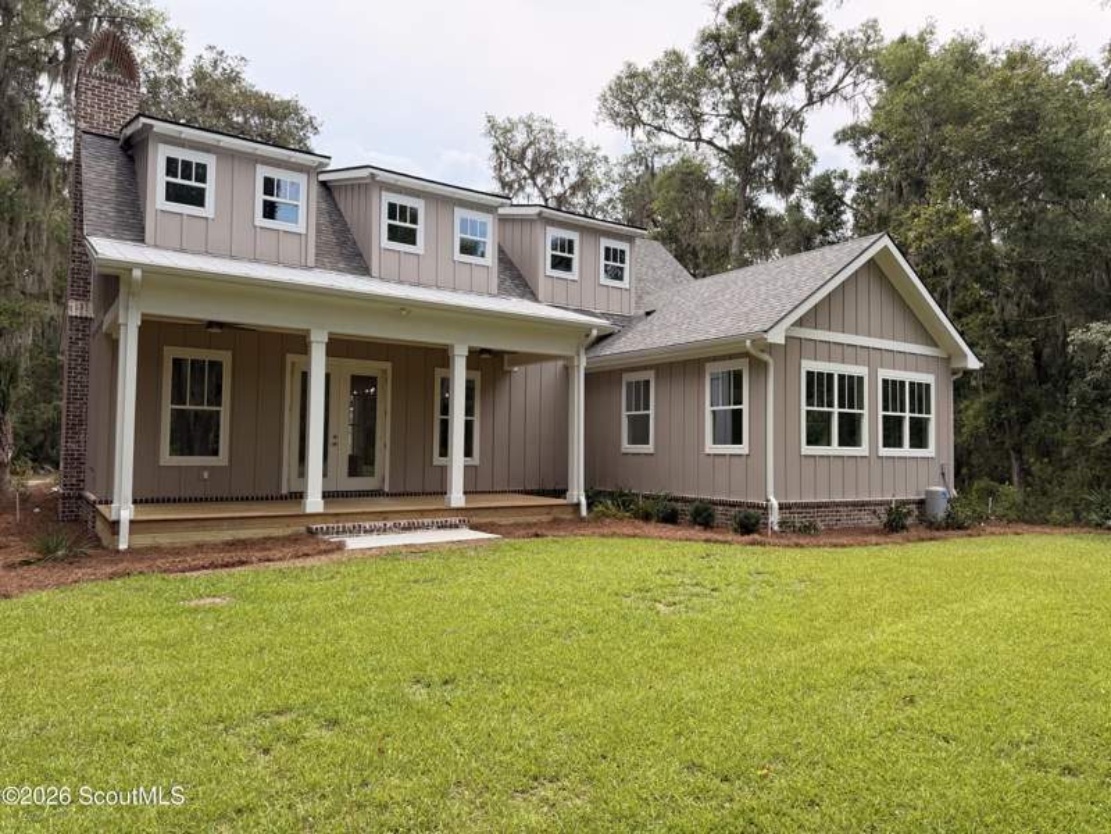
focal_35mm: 24
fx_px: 770
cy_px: 417
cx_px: 556
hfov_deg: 71.6
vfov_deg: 56.8
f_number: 1.78
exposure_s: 1/2370
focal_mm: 6.76
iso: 100
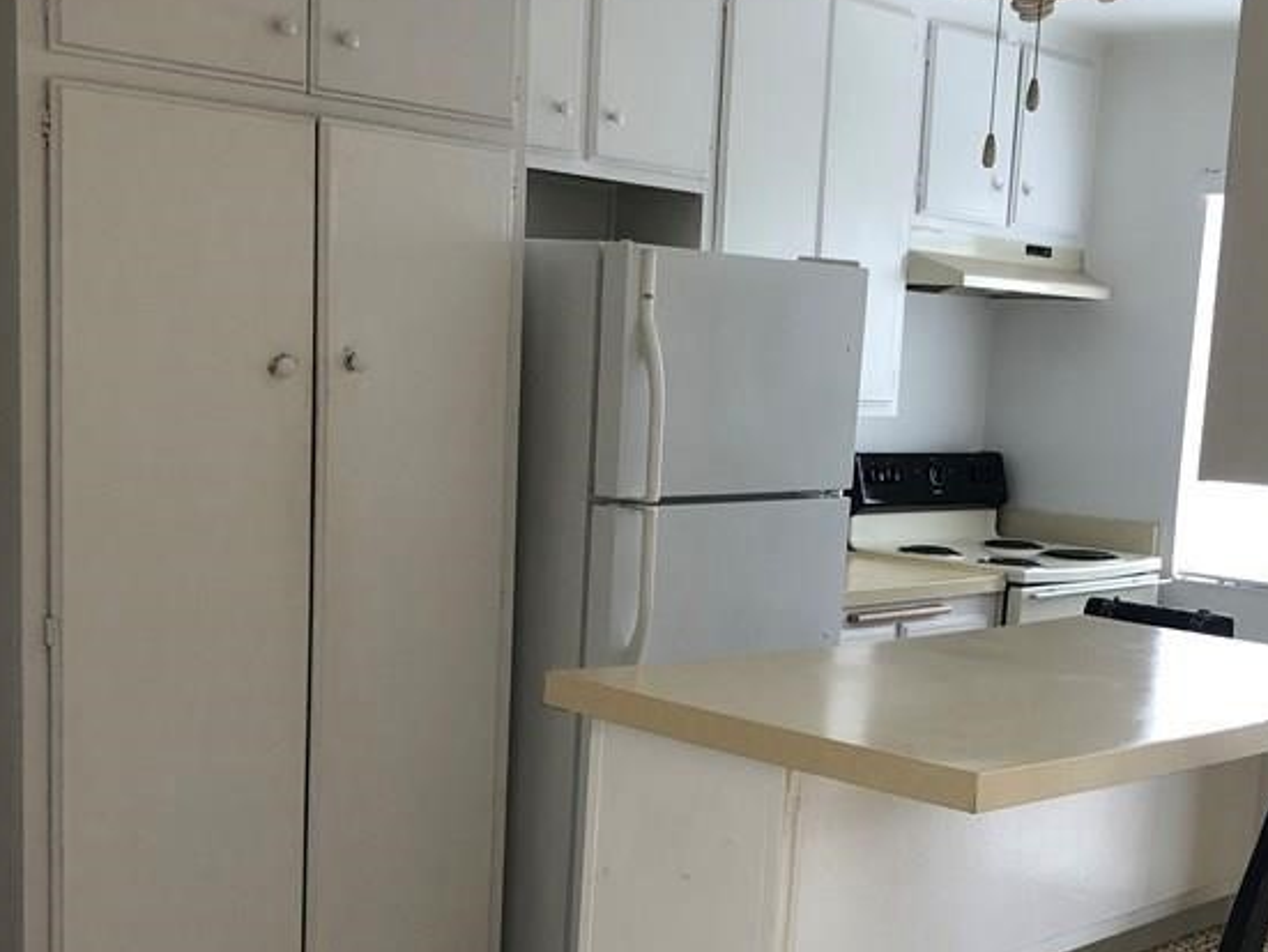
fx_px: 1906
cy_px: 665
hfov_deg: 36.7
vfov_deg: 27.8
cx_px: 746
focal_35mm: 52
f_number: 1.8
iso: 25
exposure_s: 1/30
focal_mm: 4
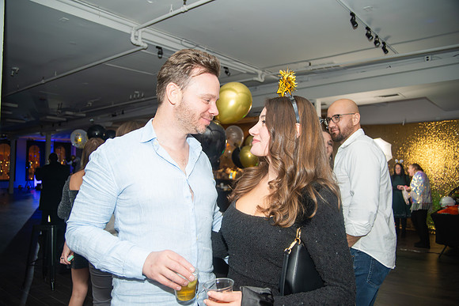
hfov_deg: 65.5
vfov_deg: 46.4
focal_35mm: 28
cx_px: 230
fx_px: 357
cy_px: 153
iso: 2500
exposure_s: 1/125
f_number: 3.5
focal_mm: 28
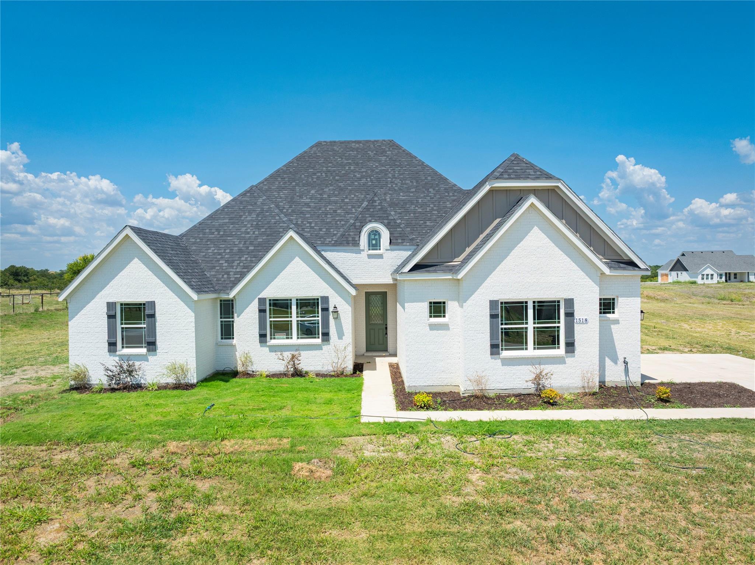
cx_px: 378
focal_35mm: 24
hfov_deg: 71.6
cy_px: 282
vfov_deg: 56.8
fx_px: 523
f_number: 7.1
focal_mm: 12.29
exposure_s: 1/400
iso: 100
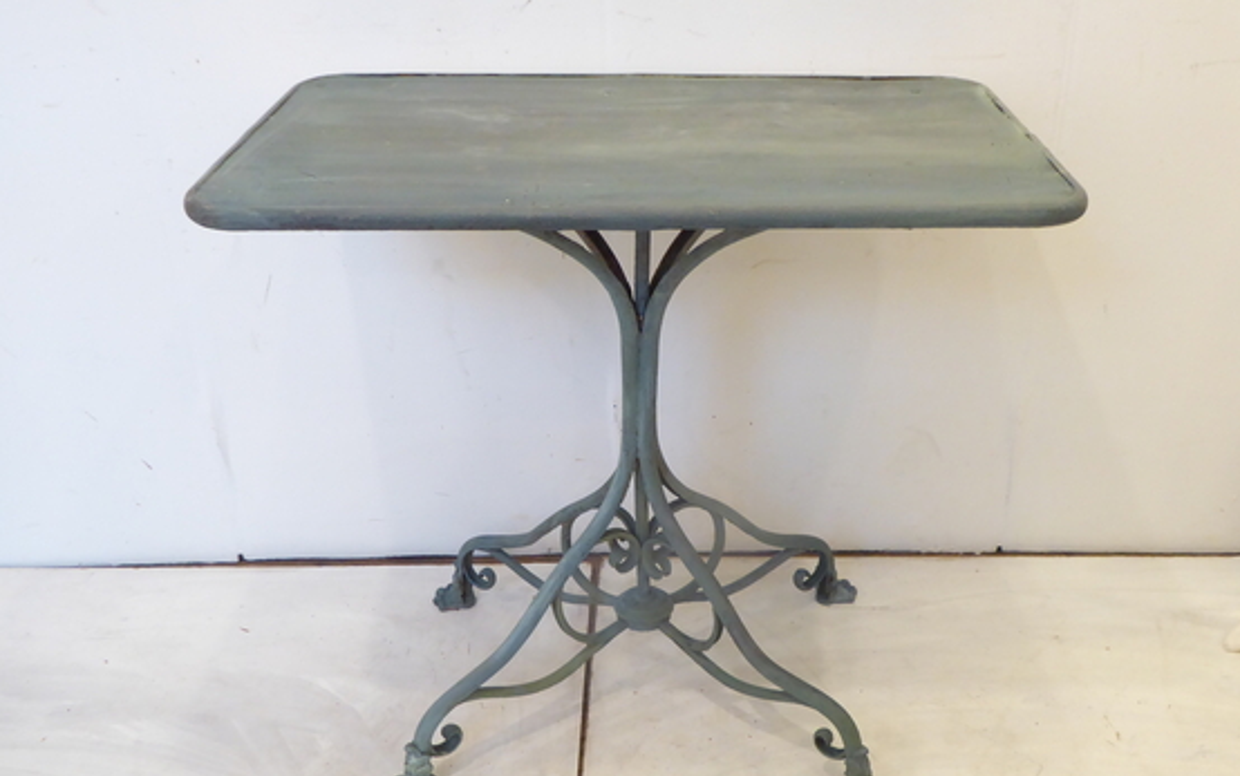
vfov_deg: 32.7
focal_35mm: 39
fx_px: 1319
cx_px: 654
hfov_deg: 50.3
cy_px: 463
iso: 400
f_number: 3.6
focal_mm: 5.8
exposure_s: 1/20
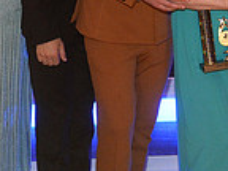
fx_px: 1172
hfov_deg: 11.0
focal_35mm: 178
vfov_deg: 8.1
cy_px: -113
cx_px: 231
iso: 5000
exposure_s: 1/250
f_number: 4.5
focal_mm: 46
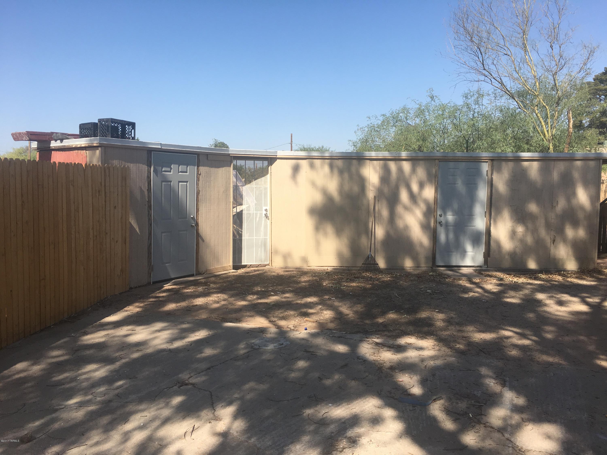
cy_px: 228
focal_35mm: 29
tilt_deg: -7.2
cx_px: 304
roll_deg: +0.4
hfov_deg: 61.7
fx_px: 509
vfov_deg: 48.2
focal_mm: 4.15
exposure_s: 1/1425
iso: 25
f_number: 2.2
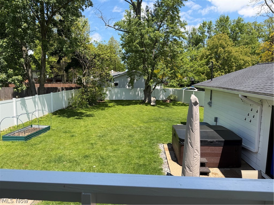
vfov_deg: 56.8
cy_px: 102
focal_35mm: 24
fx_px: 190
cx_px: 137
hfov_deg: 71.6
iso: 80
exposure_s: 1/2703
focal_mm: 6.76
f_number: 1.78
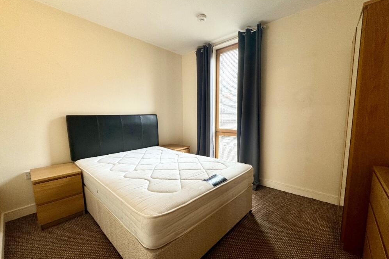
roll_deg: +1.6
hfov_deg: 100.4
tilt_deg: -7.5
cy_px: 139
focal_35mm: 15
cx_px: 191
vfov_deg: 77.2
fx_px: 162
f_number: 2.2
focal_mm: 2.22
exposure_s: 1/100
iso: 125
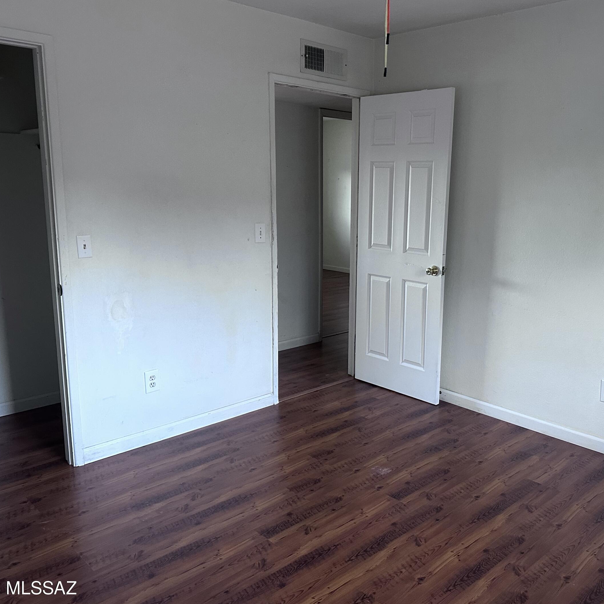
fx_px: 592
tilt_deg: -10.3
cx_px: 373
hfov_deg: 53.5
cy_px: 297
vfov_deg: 54.0
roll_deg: -1.5
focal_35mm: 30
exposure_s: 1/60
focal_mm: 6.86
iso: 400
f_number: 1.78
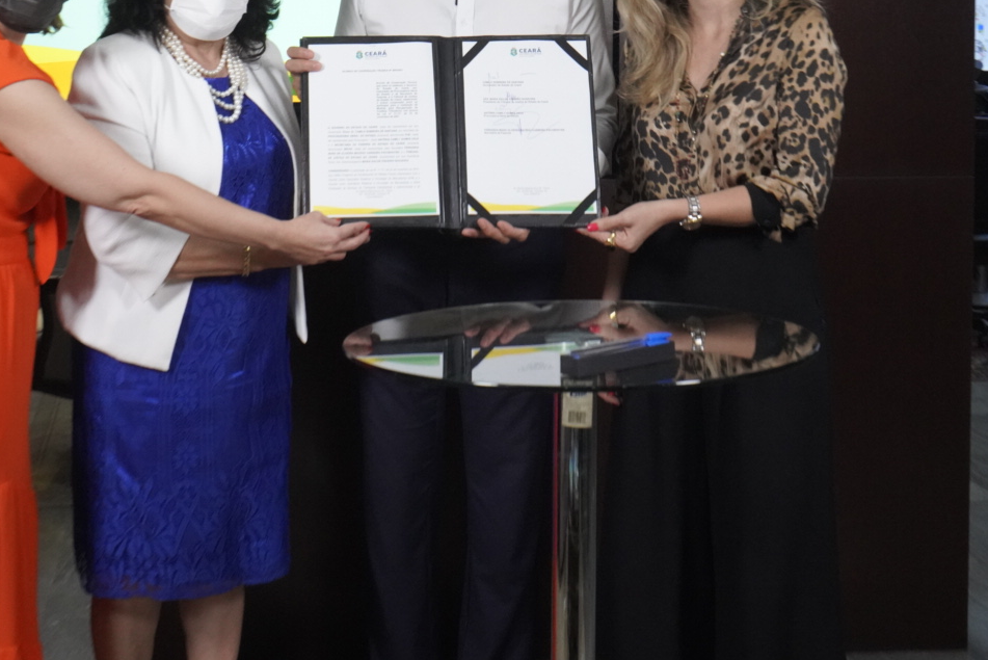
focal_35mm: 51
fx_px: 1400
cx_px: 312
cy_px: 166
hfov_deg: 38.3
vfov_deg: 26.2
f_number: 6.3
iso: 6400
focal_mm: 30
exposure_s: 1/125
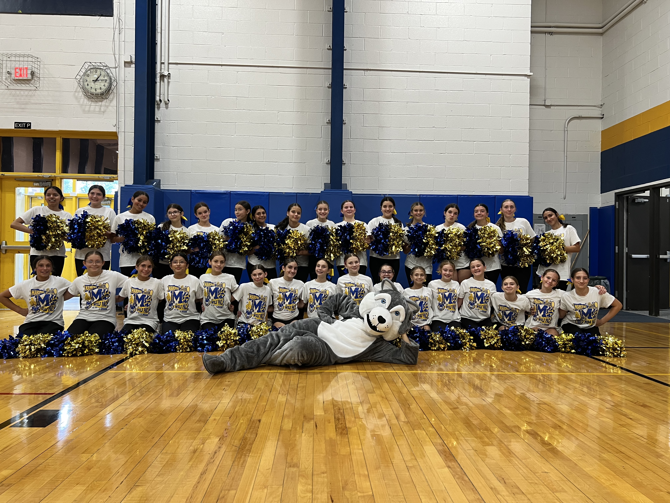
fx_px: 503
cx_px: 335
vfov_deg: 53.1
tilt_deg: -0.4
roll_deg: +0.5
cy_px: 252
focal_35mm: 26
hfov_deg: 67.3
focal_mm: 5.7
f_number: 1.5
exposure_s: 1/60
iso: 80
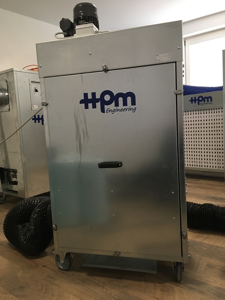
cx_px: 112
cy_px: 150
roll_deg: +3.5
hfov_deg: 48.2
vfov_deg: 61.7
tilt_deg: -7.9
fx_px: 251
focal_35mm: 29
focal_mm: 4.15
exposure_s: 1/33
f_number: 2.2
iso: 160
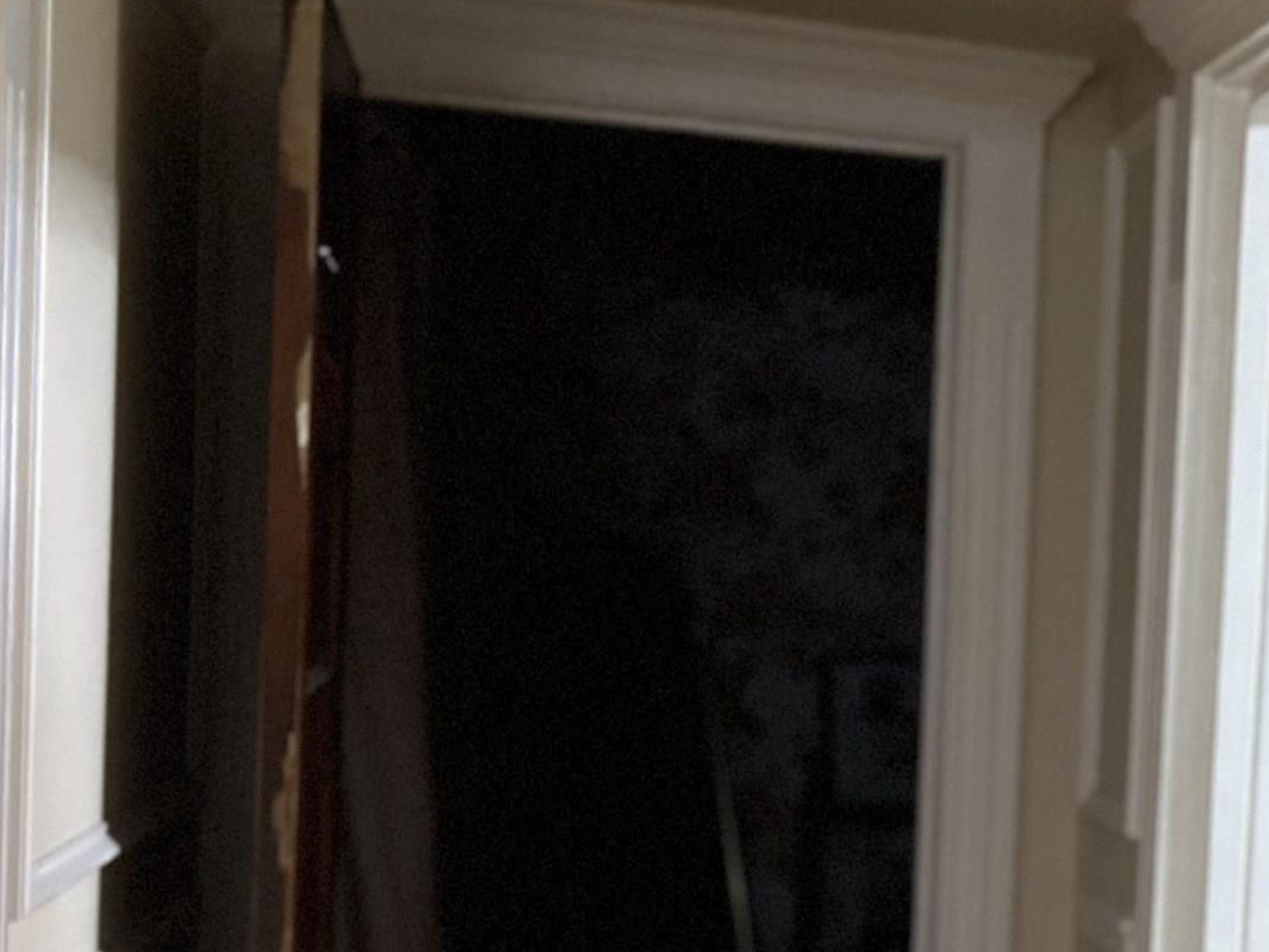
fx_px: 2750
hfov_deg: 23.4
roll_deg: -3.5
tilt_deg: -4.2
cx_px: 1581
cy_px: 771
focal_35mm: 75
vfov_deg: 19.4
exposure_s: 1/40
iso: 640
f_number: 1.5
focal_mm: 5.7
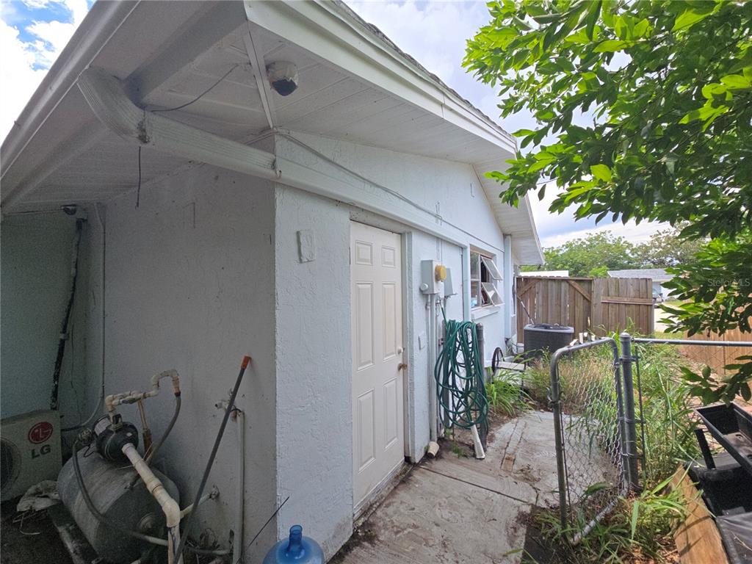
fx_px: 282
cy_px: 282
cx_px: 376
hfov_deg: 106.2
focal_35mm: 13
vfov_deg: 89.9
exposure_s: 1/924
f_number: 2.2
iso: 50
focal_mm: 2.2
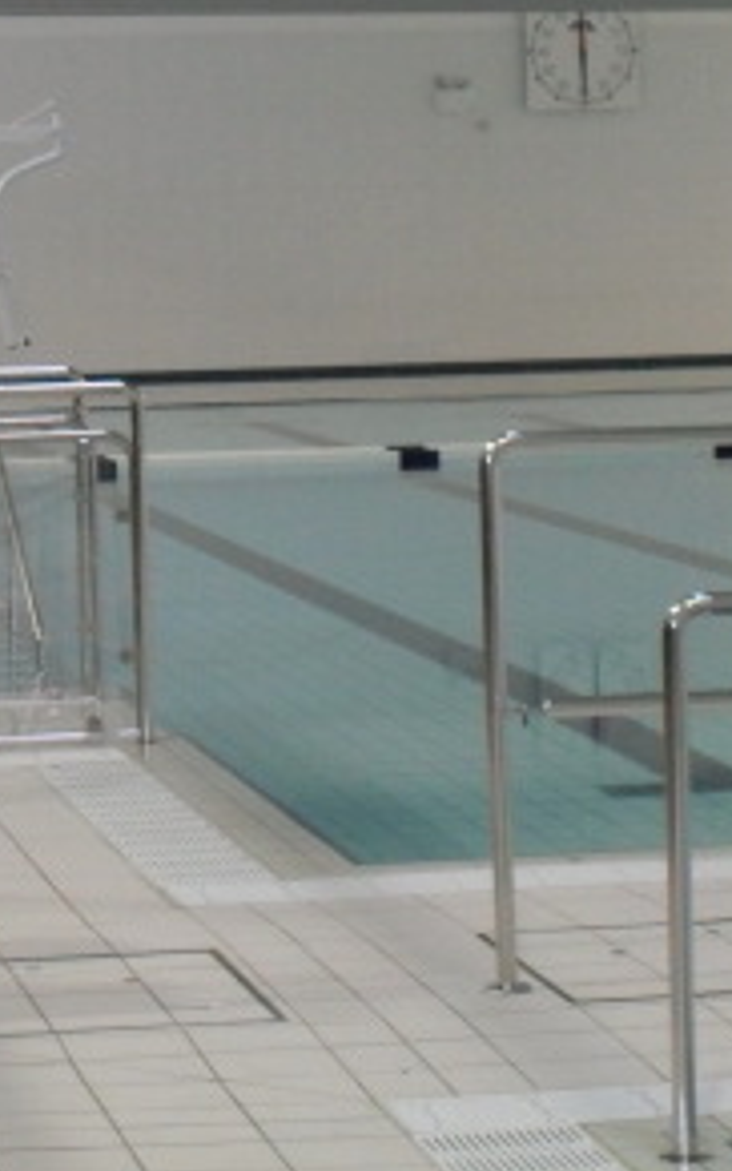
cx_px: 527
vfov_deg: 14.0
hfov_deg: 8.8
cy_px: 406
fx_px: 4754
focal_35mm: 149
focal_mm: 14.1
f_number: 4.4
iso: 400
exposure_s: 1/60
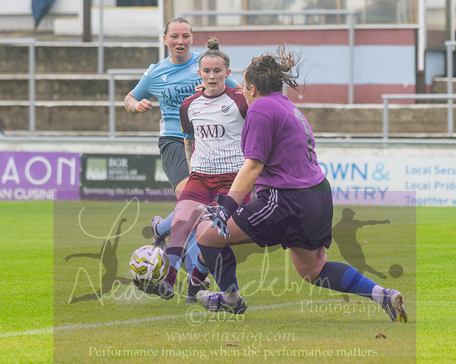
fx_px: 5406
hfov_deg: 4.8
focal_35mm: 401
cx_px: 178
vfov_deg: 3.9
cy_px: 141
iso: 500
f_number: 2.8
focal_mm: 155
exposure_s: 1/1600
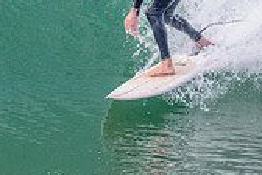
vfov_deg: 0.5
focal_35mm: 2755
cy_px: -40
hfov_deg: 0.7
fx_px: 20049
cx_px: -44
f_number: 11
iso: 3600
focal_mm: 800
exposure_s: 1/2000
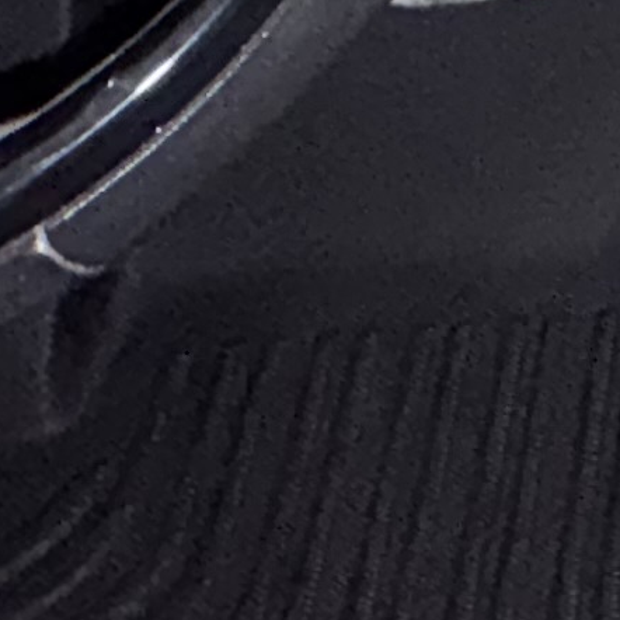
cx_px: 1226
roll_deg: -4.7
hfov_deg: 13.3
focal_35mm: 113
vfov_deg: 12.0
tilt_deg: -23.3
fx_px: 2290
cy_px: -920
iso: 200
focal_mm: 2.22
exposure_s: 1/31
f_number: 2.2
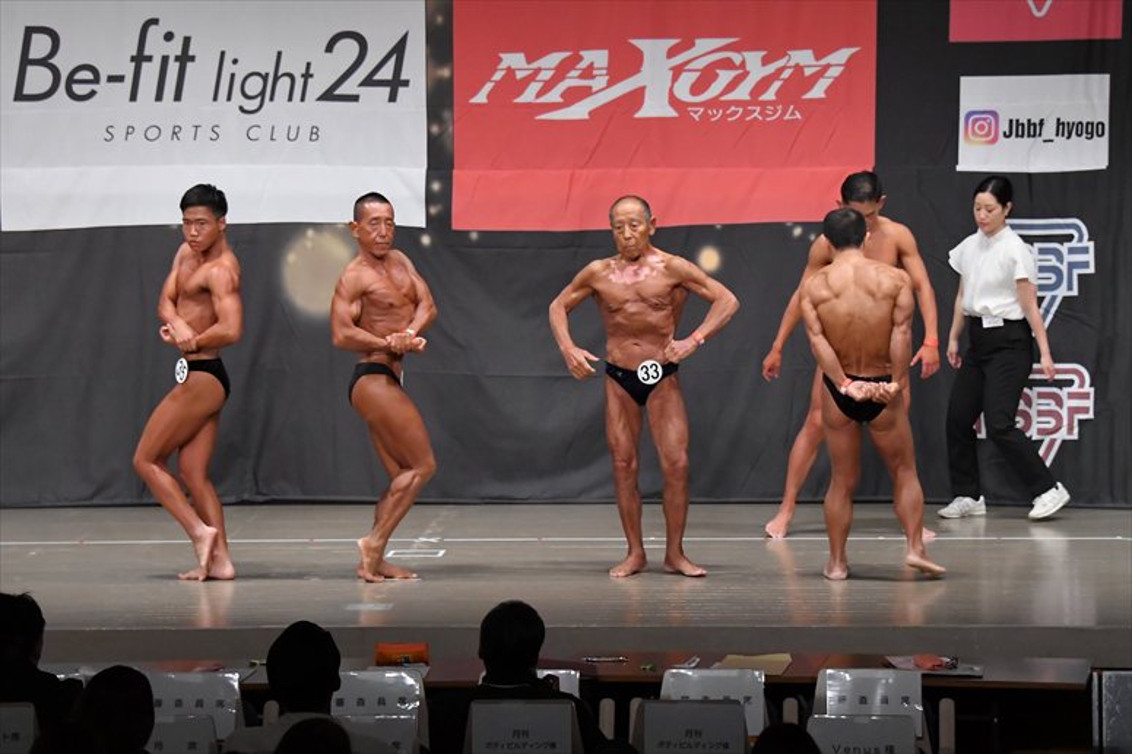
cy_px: 377
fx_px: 4243
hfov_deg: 15.2
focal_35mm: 135
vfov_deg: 10.2
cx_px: 566
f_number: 5.6
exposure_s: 1/400
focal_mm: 90
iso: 5000
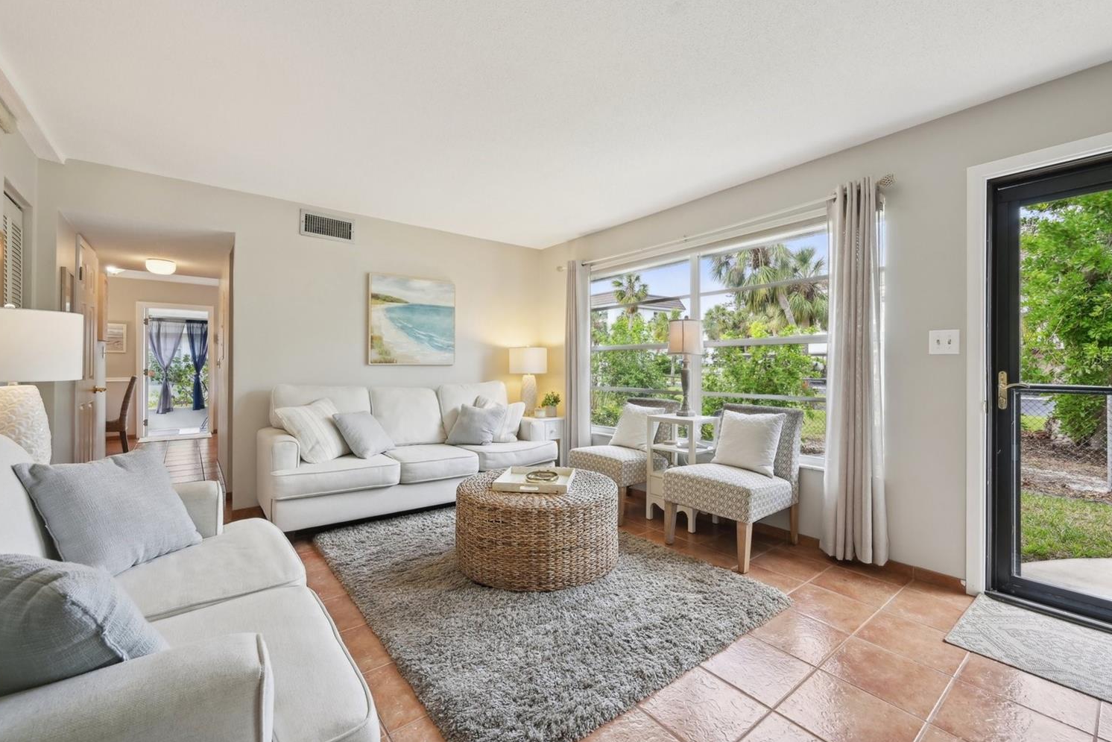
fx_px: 463
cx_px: 563
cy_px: 358
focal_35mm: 15
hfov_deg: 100.4
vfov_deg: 77.3
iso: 400
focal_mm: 14
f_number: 8
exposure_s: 1/60
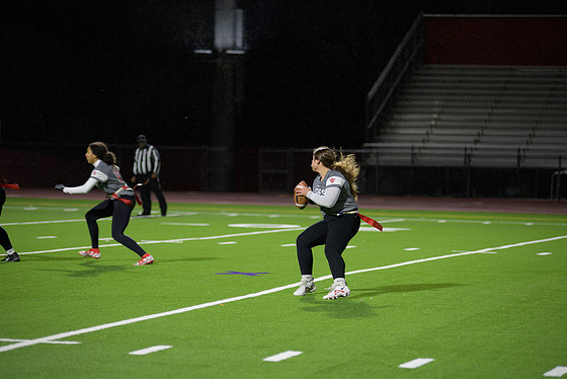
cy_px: 195
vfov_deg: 9.5
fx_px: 2285
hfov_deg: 14.1
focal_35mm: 145
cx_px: 277
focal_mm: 140
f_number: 2.8
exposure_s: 1/200
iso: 1000
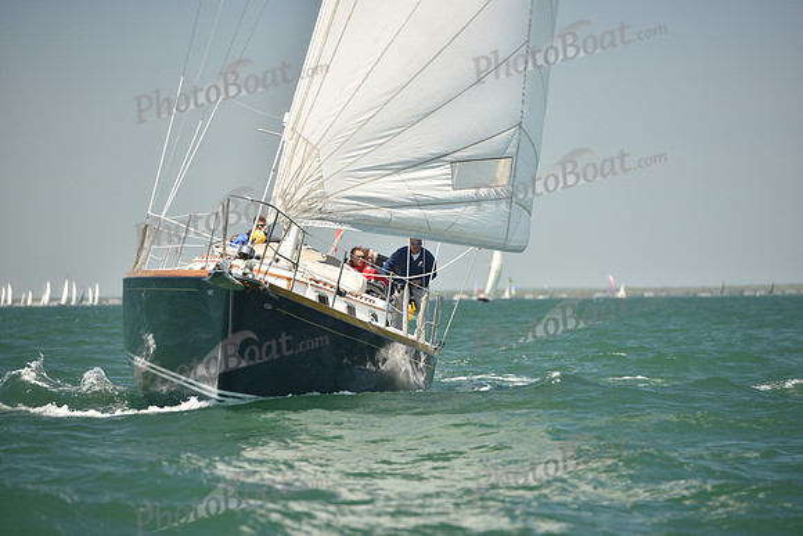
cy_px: 268
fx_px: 4462
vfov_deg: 6.9
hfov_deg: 10.3
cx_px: 402
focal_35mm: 200
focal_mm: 200
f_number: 4
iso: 250
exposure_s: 1/800
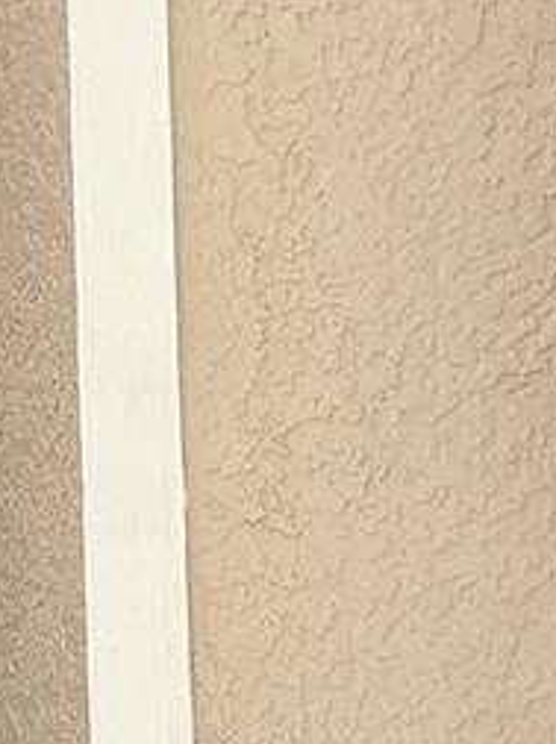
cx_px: -482
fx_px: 2856
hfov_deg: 10.4
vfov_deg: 14.1
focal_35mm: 133
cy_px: 1029
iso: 25
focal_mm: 3
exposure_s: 1/666
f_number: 1.8
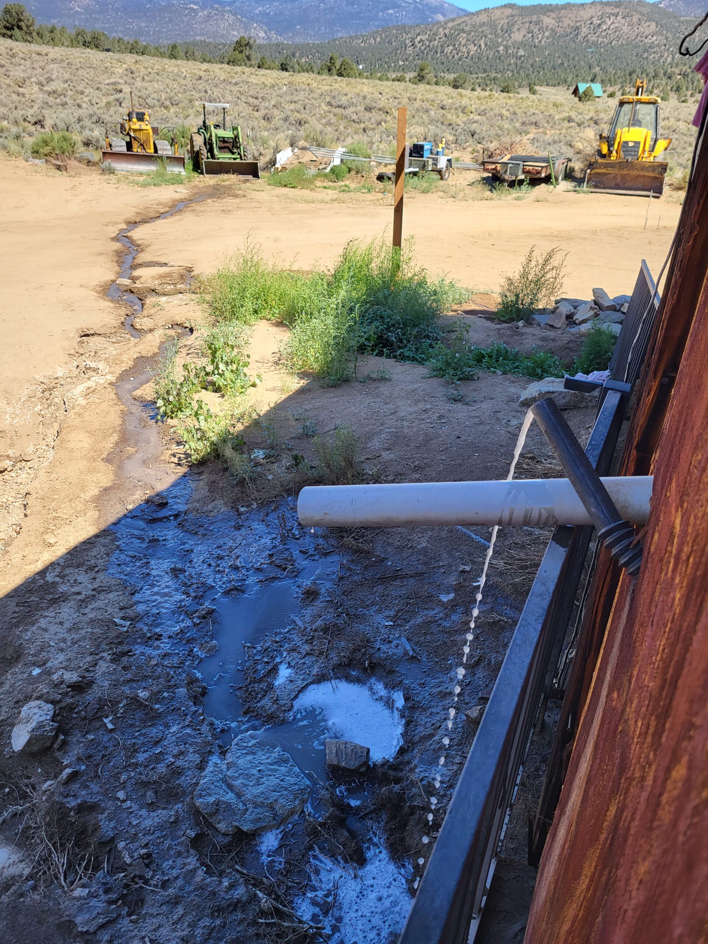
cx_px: 354
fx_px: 709
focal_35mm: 26
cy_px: 472
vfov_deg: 67.3
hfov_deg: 53.1
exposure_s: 1/746
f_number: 1.8
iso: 40
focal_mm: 5.4
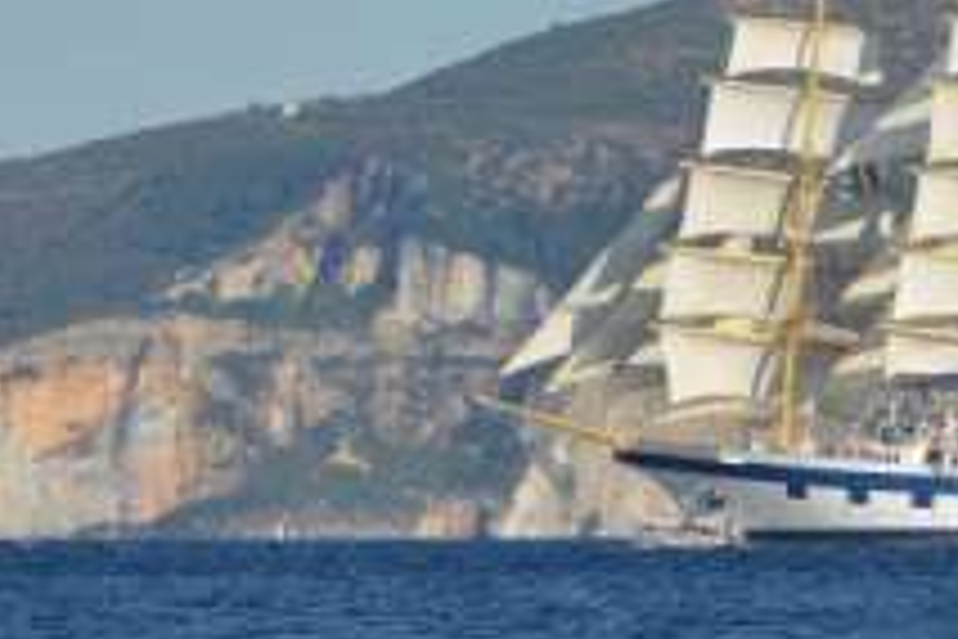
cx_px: 1363
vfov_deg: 1.8
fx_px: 20010
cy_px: 45
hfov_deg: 2.7
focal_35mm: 752
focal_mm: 200
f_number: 10
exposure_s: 1/400
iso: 125
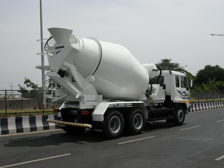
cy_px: 84
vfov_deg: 34.4
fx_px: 272
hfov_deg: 44.8
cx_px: 112
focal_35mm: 42
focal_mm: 7.5
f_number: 9.2
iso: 100
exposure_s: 1/350
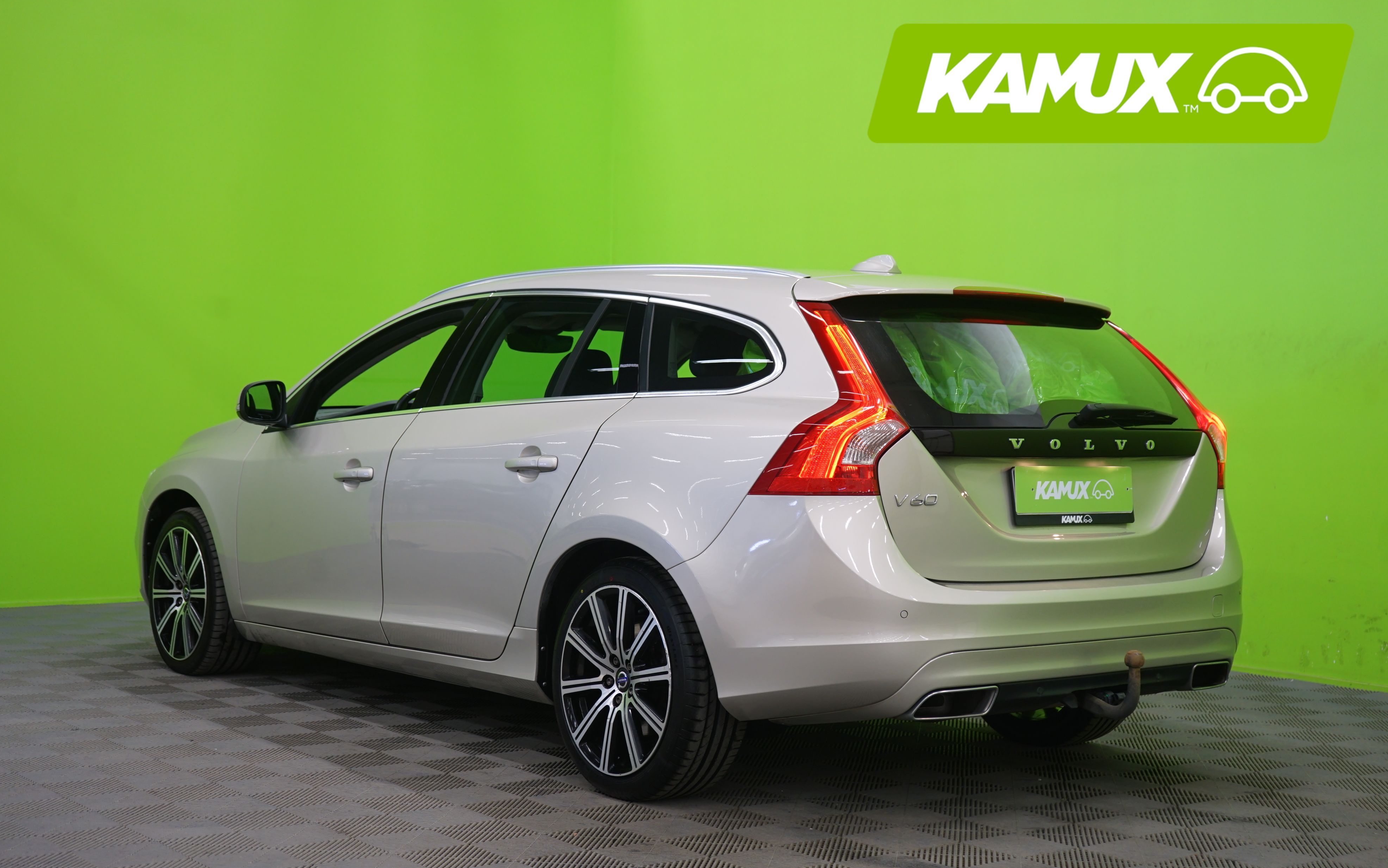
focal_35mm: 49
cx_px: 694
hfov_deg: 41.1
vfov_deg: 26.3
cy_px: 443
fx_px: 1853
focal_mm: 48
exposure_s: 1/8
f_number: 5
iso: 400
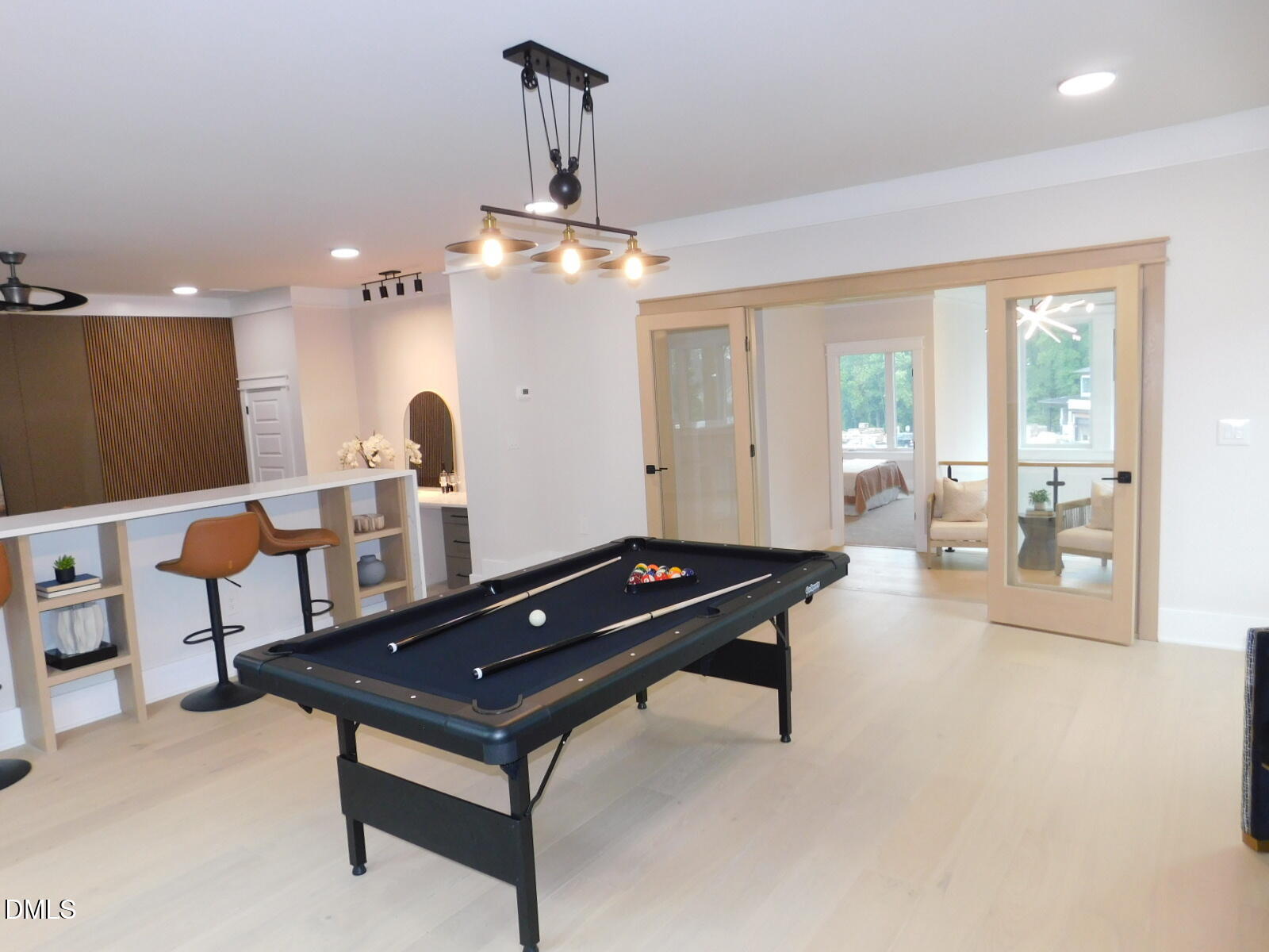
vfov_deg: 58.9
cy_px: 476
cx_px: 634
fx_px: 843
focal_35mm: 23
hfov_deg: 73.9
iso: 200
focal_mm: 4
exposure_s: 1/30
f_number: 3
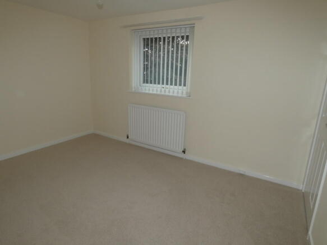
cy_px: 122
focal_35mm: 20
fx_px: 189
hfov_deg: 81.8
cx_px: 164
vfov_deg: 66.0
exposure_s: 1/60
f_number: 6.3
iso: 100
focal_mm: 3.6
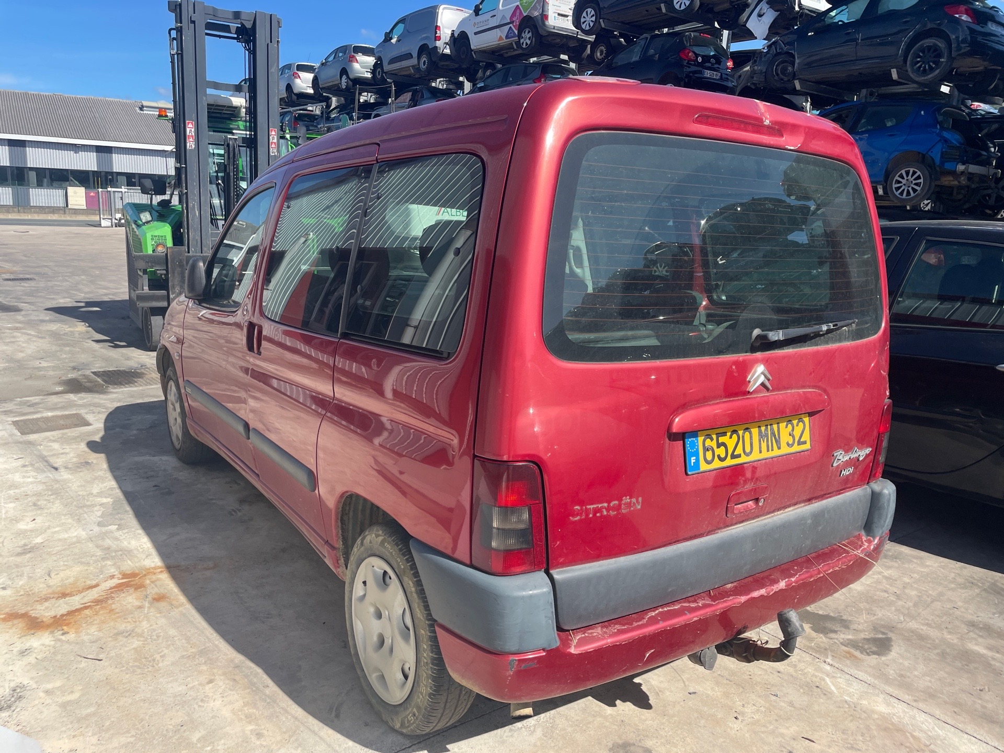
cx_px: 502
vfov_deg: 53.1
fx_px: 754
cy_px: 376
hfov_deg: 67.3
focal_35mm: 26
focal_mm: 4.2
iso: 32
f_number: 1.6
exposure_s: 1/1984
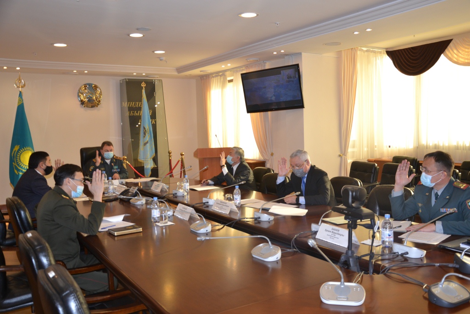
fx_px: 411
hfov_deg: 59.5
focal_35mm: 32
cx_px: 235
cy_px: 157
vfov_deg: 41.7
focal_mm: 21
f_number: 4
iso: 400
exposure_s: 1/100
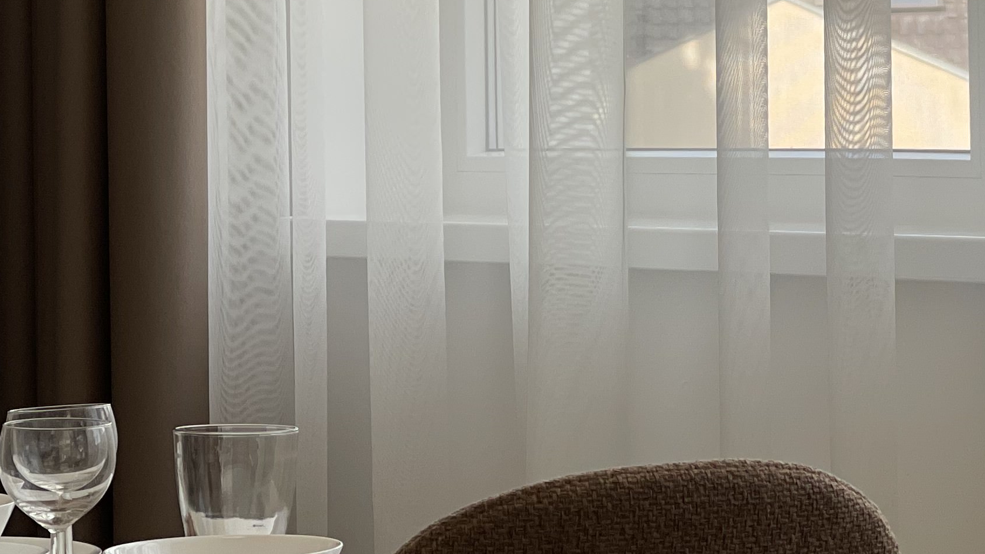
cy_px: -13
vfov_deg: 7.2
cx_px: 579
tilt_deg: +0.6
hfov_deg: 12.9
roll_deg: +0.3
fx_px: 4362
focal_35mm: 167
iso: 25
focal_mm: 7.5
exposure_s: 1/261
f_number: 2.2
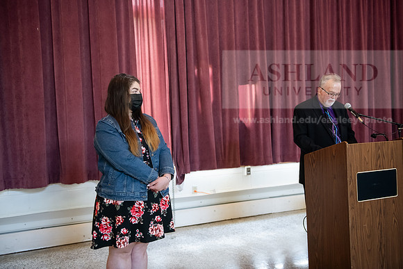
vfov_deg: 35.1
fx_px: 425
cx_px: 202
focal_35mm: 38
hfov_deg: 50.7
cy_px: 134
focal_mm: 38
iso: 2500
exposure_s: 1/200
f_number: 3.2
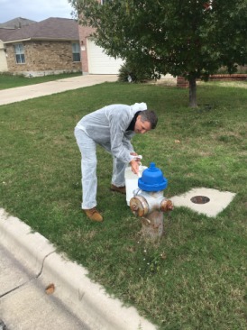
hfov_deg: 48.2
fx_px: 276
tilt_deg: -19.0
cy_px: 165
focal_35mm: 29
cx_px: 124
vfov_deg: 61.7
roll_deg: +3.3
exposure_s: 1/615
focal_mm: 4.15
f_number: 2.2
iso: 25
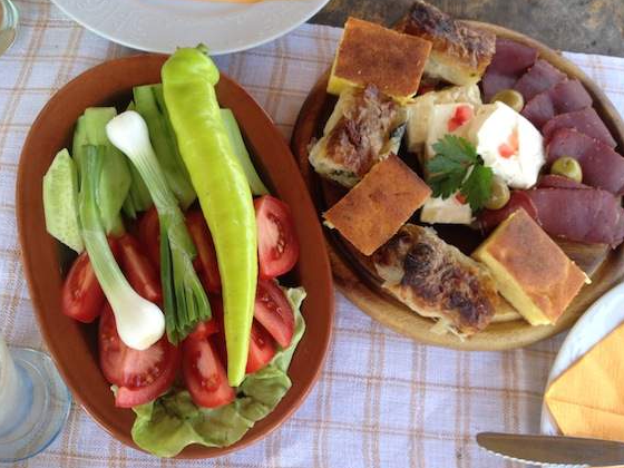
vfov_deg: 35.9
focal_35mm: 40
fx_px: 721
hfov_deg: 46.8
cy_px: 208
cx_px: 318
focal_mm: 4.28
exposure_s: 1/121
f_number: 2.4
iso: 64
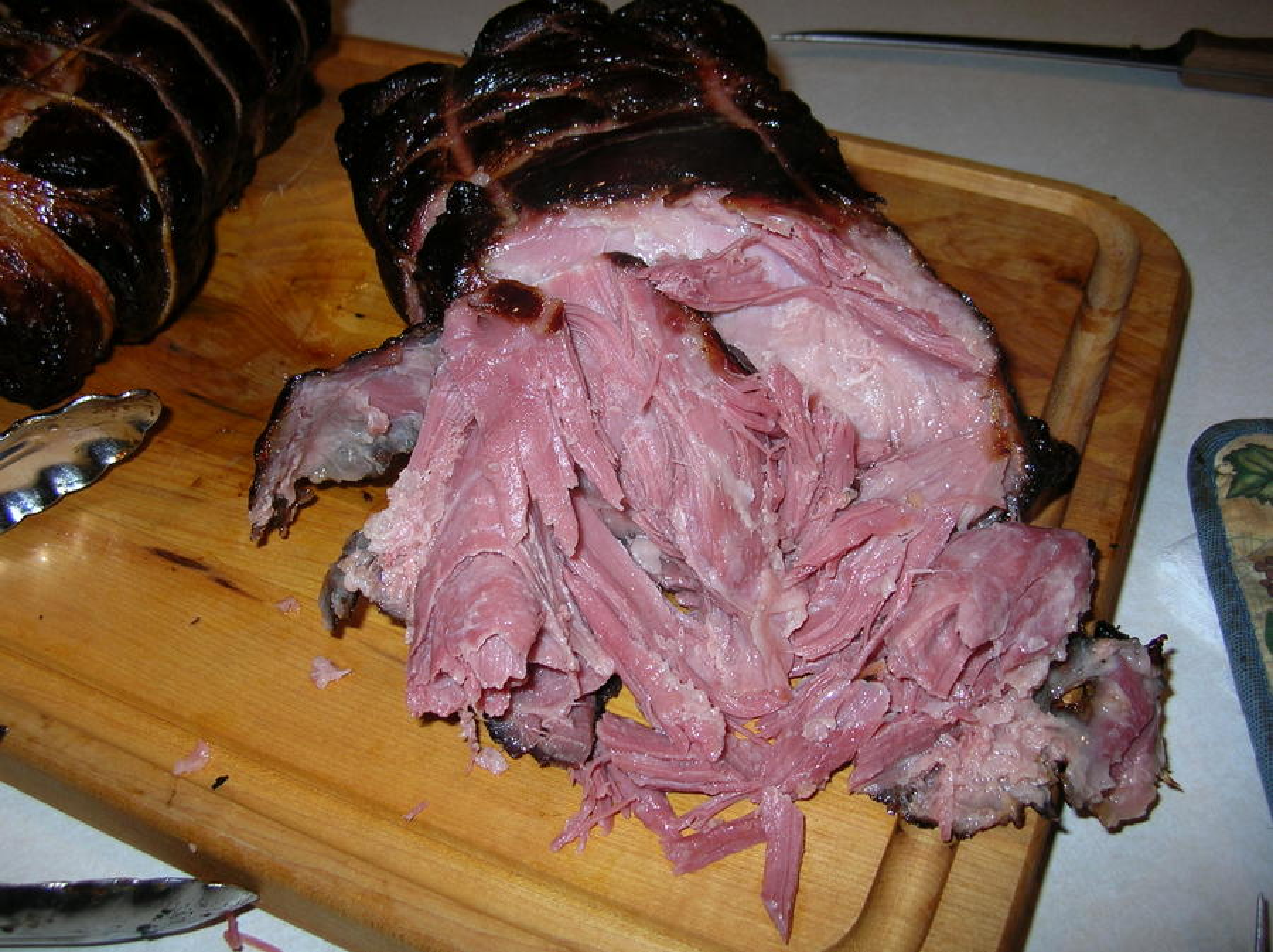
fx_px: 1322
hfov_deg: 51.4
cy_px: 476
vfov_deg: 39.6
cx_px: 636
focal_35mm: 36
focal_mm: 6
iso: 50
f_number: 2.7
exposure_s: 1/60.1
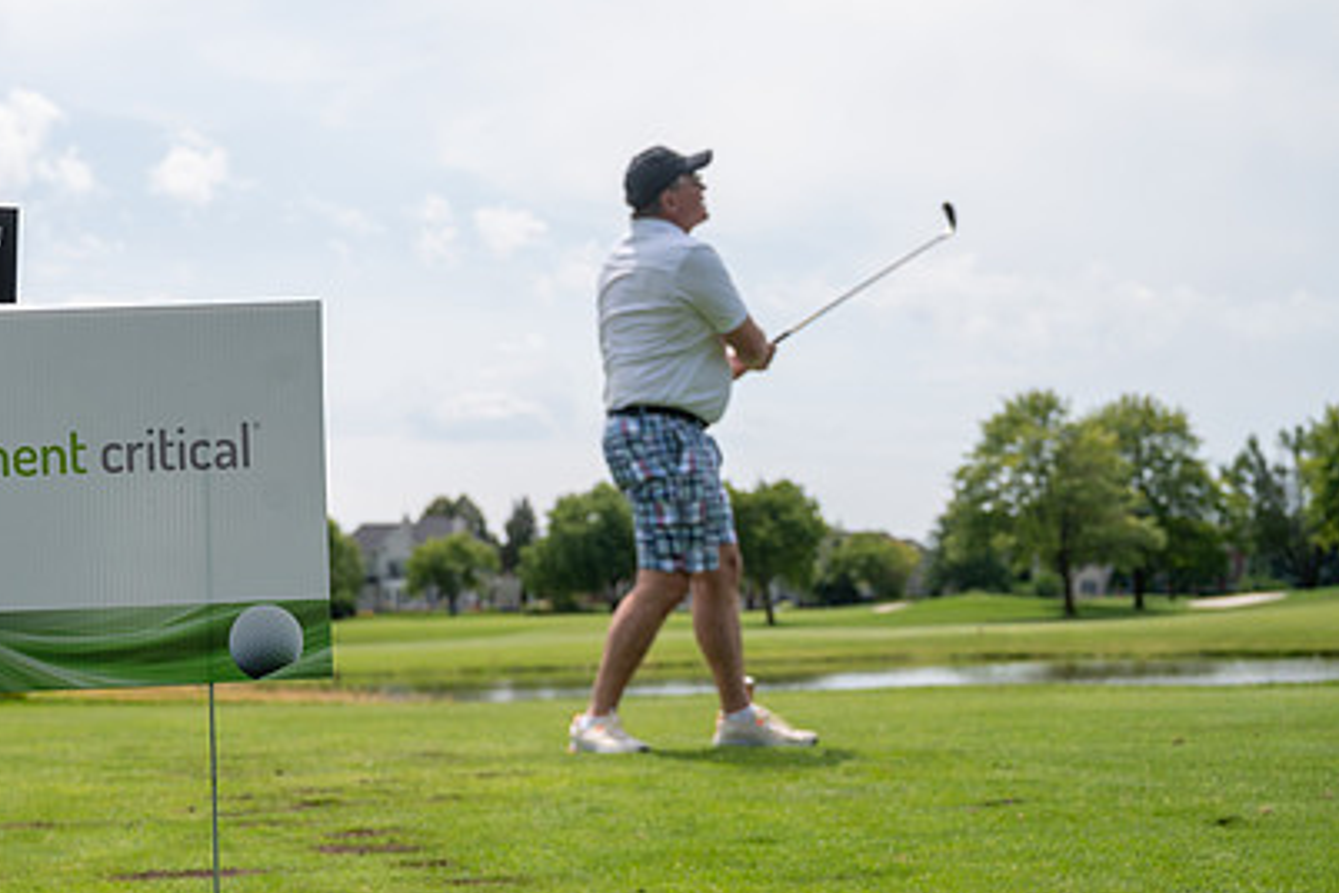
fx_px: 2046
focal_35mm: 55
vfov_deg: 24.6
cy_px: 498
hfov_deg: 35.6
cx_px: 380
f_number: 5
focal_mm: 38
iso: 250
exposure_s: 1/1600
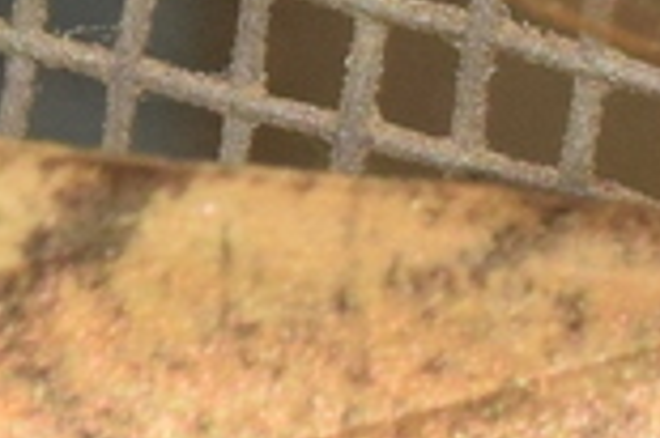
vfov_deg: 1.1
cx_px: 1109
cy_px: 549
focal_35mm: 1305
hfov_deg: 1.6
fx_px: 23899
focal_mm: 140
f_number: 14
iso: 400
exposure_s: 1/200
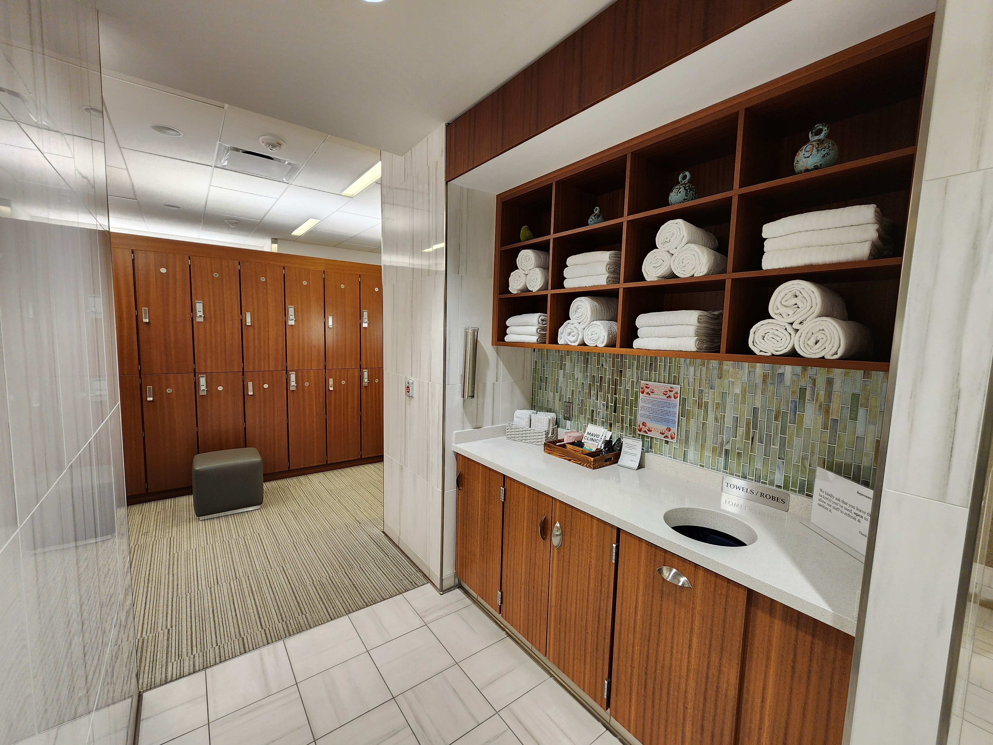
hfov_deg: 106.2
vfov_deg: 89.9
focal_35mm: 13
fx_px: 373
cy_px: 372
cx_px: 496
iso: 160
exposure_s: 1/60
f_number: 2.2
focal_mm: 2.2
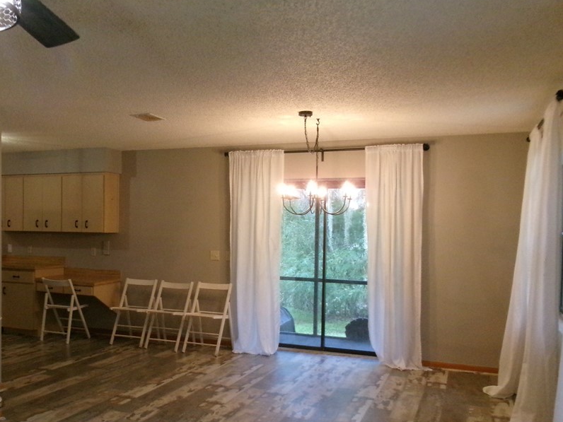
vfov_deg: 39.6
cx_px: 204
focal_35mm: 36
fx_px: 586
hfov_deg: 50.7
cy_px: 240
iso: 800
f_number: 3.9
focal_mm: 5.1
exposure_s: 1/42
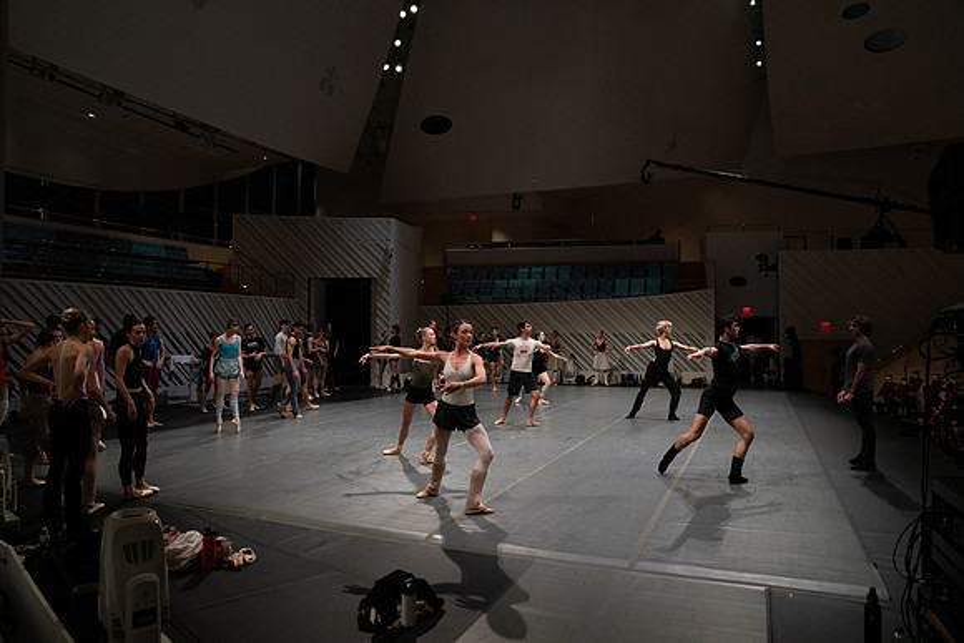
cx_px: 482
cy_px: 322
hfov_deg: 73.7
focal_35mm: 24
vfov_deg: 53.2
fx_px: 643
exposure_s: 1/400
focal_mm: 24
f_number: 4
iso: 3200
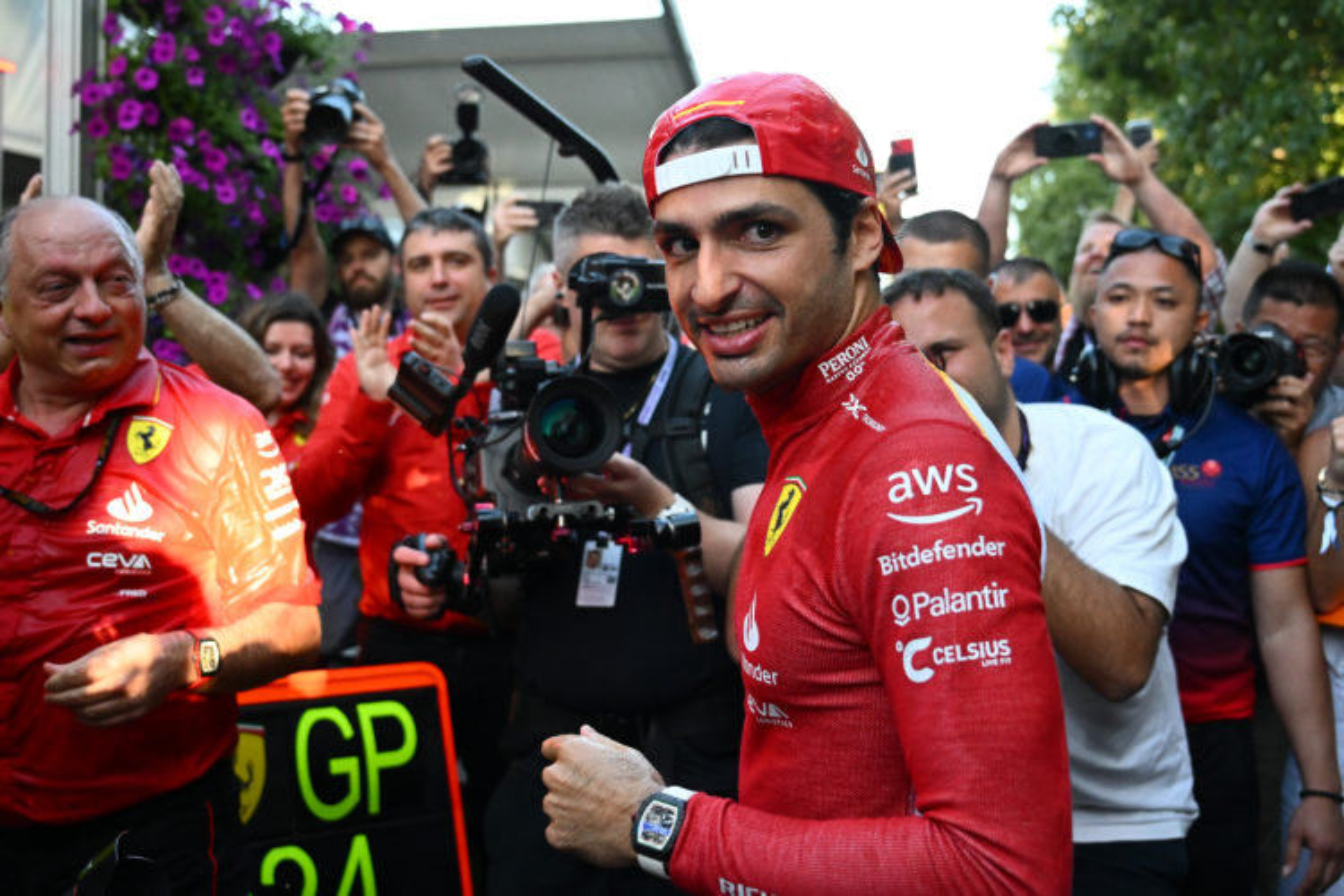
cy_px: 448
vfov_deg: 35.1
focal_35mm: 38
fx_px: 1419
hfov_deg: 50.7
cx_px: 672
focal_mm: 25.5
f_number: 2.8
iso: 2500
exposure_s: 1/2500
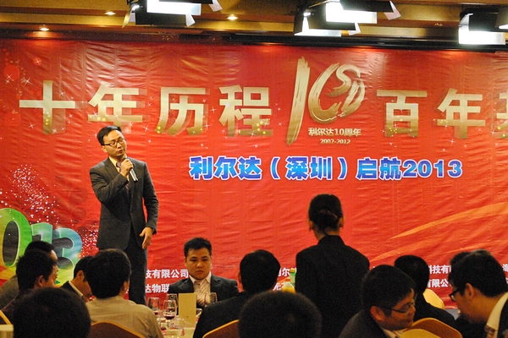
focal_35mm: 98
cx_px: 254
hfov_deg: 20.9
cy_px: 169
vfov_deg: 14.0
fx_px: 1376
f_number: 6.3
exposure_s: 1/40
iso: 1600
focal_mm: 65
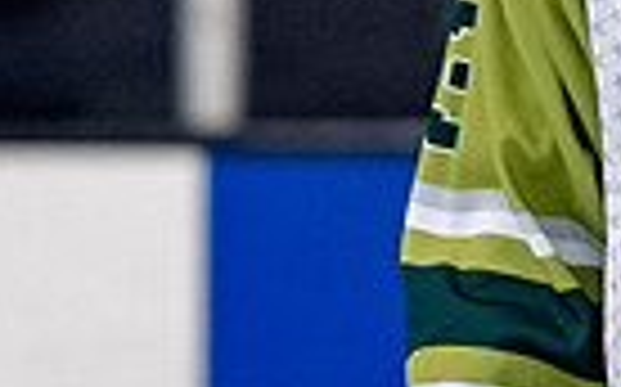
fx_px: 28866
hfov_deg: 1.2
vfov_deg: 0.8
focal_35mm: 1707
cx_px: 795
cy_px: -403
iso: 2000
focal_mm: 200
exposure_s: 1/800
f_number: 3.2
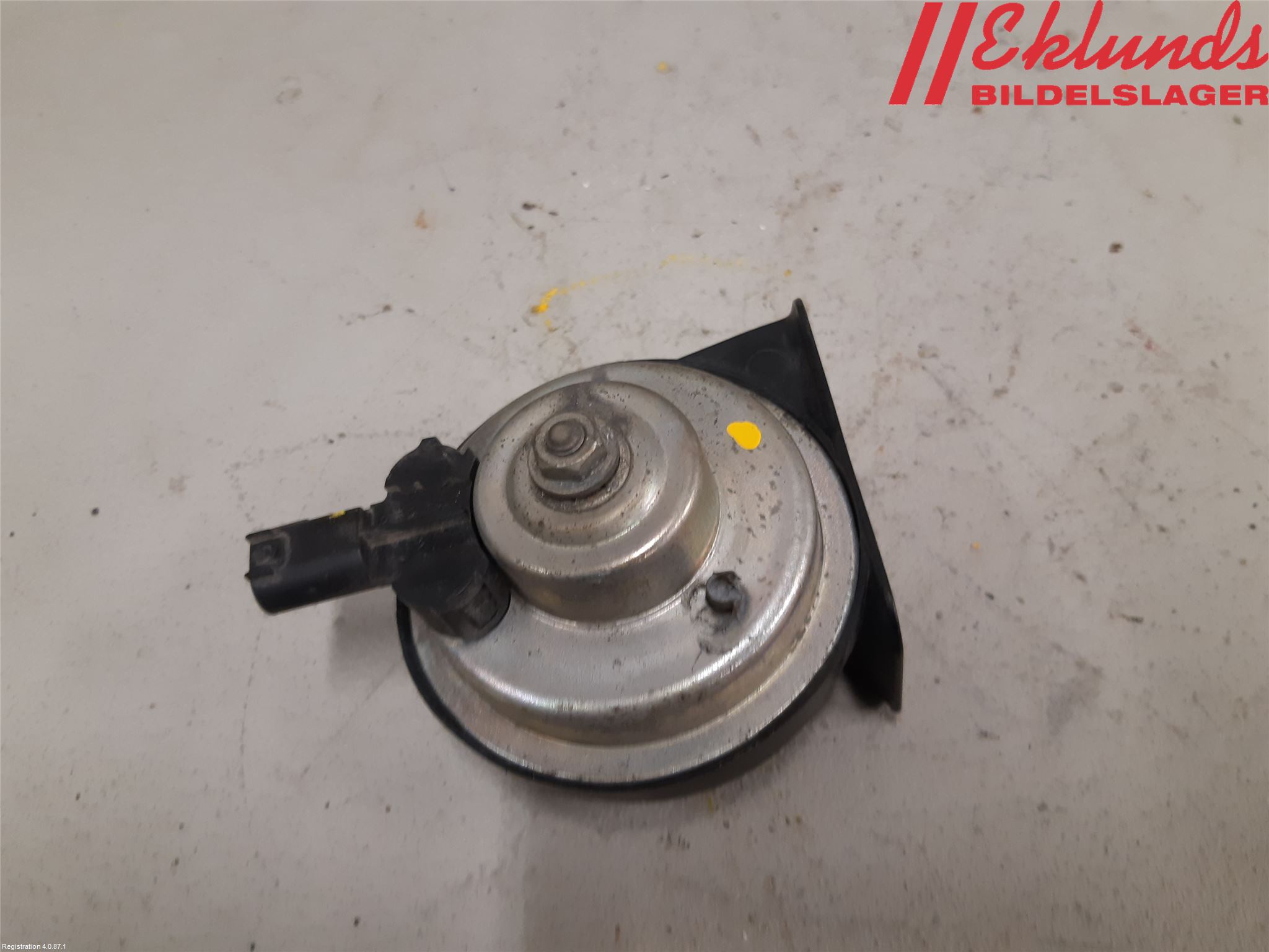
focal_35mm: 26
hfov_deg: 67.3
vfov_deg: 53.1
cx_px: 634
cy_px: 476
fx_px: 953
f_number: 1.7
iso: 125
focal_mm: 3.93
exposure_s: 1/50
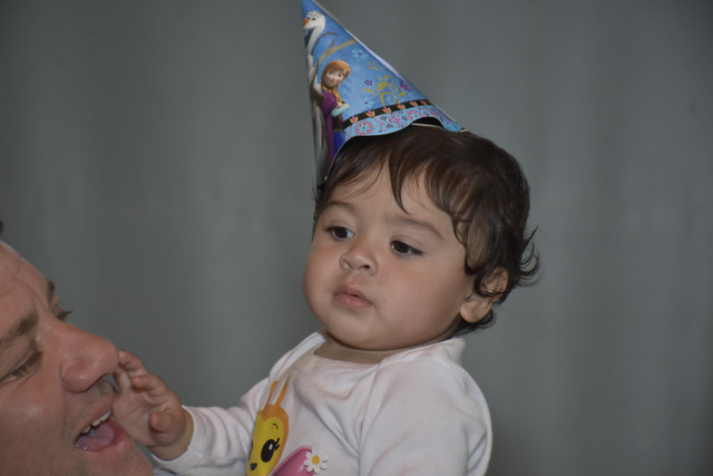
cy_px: 238
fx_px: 2971
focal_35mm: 150
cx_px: 356
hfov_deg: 13.7
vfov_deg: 9.2
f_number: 8
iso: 800
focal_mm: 100
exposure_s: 1/125
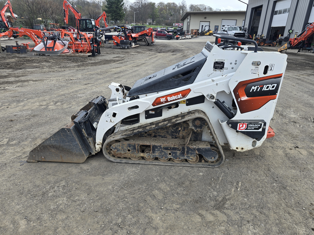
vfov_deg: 58.9
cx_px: 157
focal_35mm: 23
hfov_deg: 73.9
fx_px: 209
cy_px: 118
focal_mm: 6.3
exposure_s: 1/321
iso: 12
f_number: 1.7
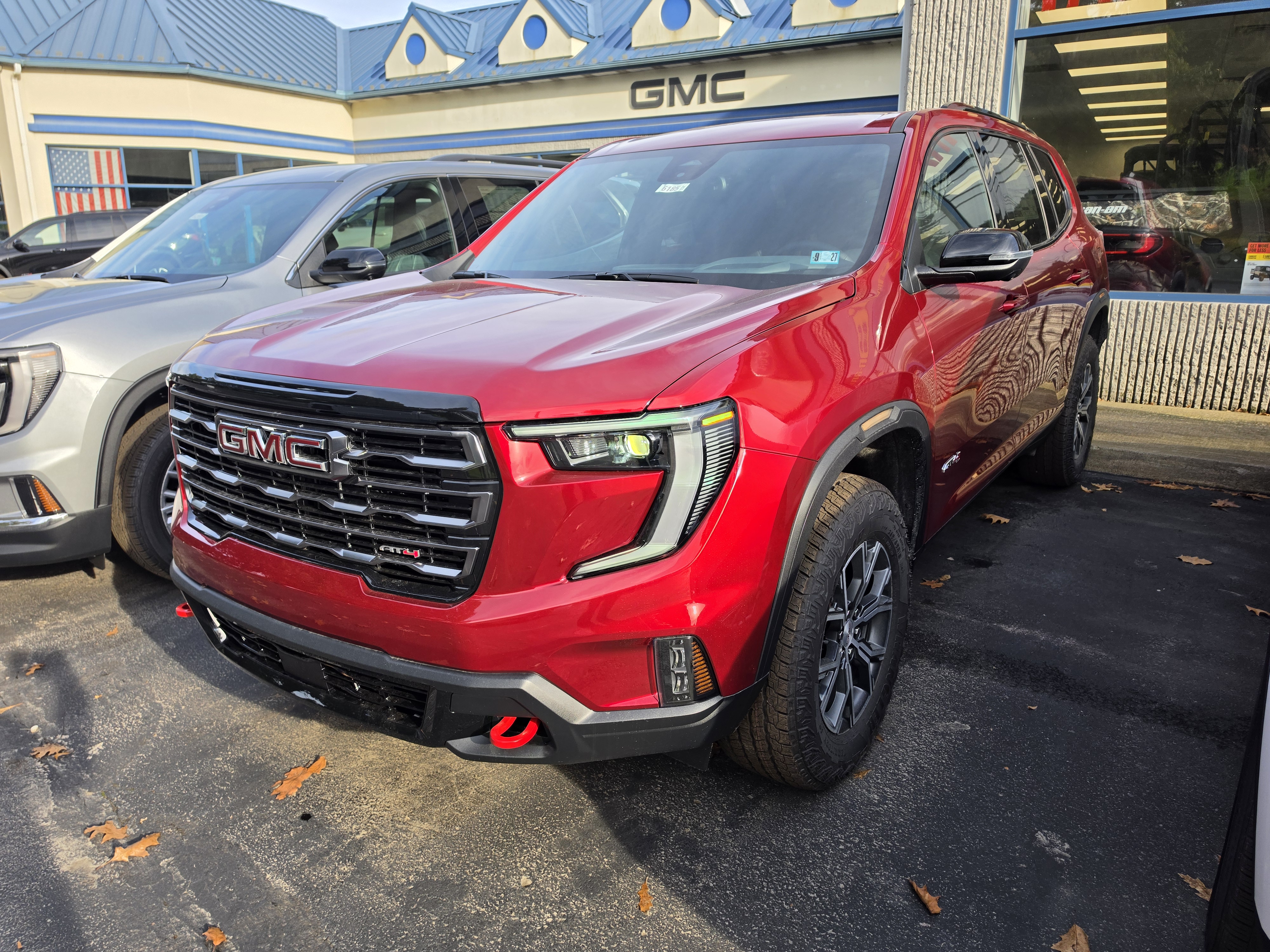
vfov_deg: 58.9
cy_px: 476
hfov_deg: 73.9
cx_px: 635
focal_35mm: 23
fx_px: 844
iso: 64
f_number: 1.4
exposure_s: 1/2094
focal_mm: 6.5
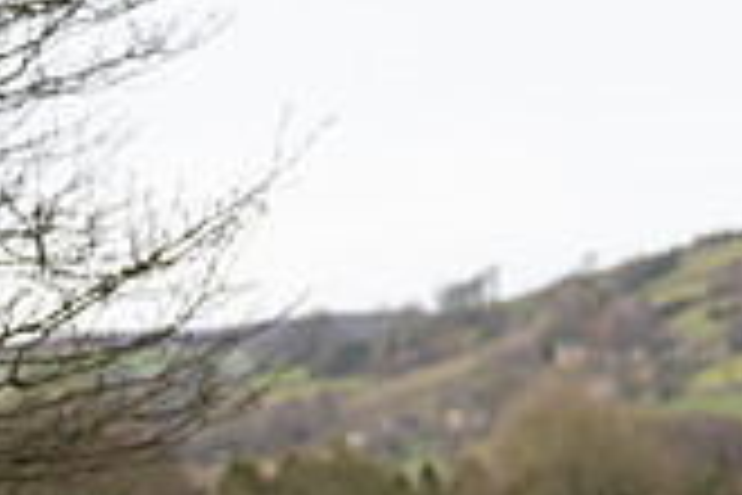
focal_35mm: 246
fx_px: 5070
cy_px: 632
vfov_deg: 5.6
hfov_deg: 8.1
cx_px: -508
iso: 800
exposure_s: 1/1000
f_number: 3.2
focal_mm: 70
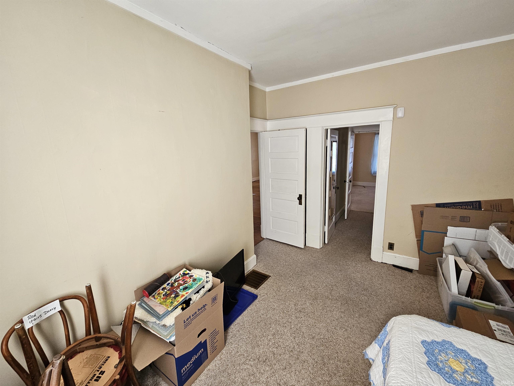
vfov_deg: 89.9
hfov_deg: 106.2
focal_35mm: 13
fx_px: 193
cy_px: 193
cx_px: 257
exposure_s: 1/77.4
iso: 200
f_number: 2.2
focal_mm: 2.2
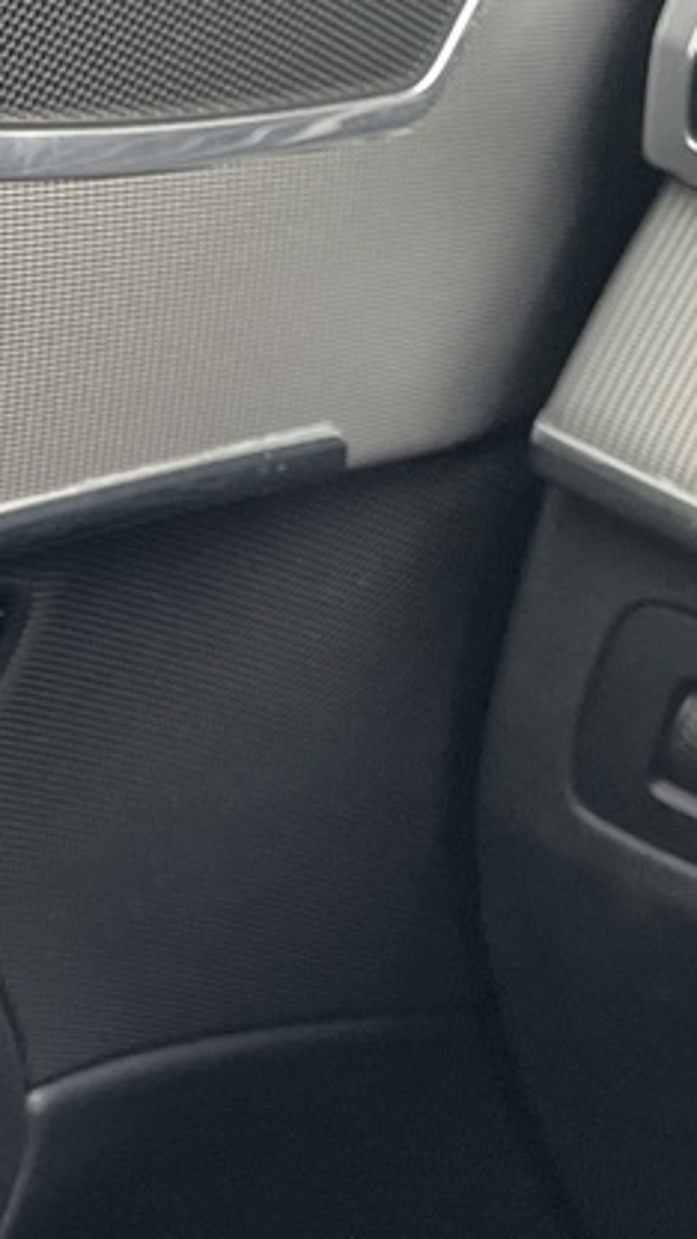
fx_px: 3220
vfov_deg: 21.6
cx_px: -444
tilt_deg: -35.2
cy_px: 938
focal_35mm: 98
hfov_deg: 11.7
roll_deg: +0.7
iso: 125
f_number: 1.6
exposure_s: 1/104
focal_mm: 4.2
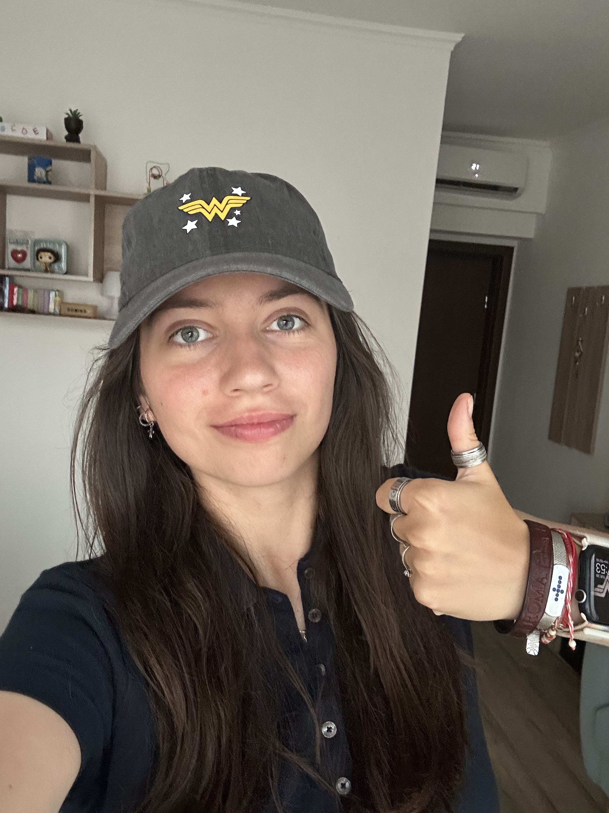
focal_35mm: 30
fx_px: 704
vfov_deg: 60.0
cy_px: 406
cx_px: 304
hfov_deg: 46.8
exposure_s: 1/30
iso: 400
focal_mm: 2.69
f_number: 1.9
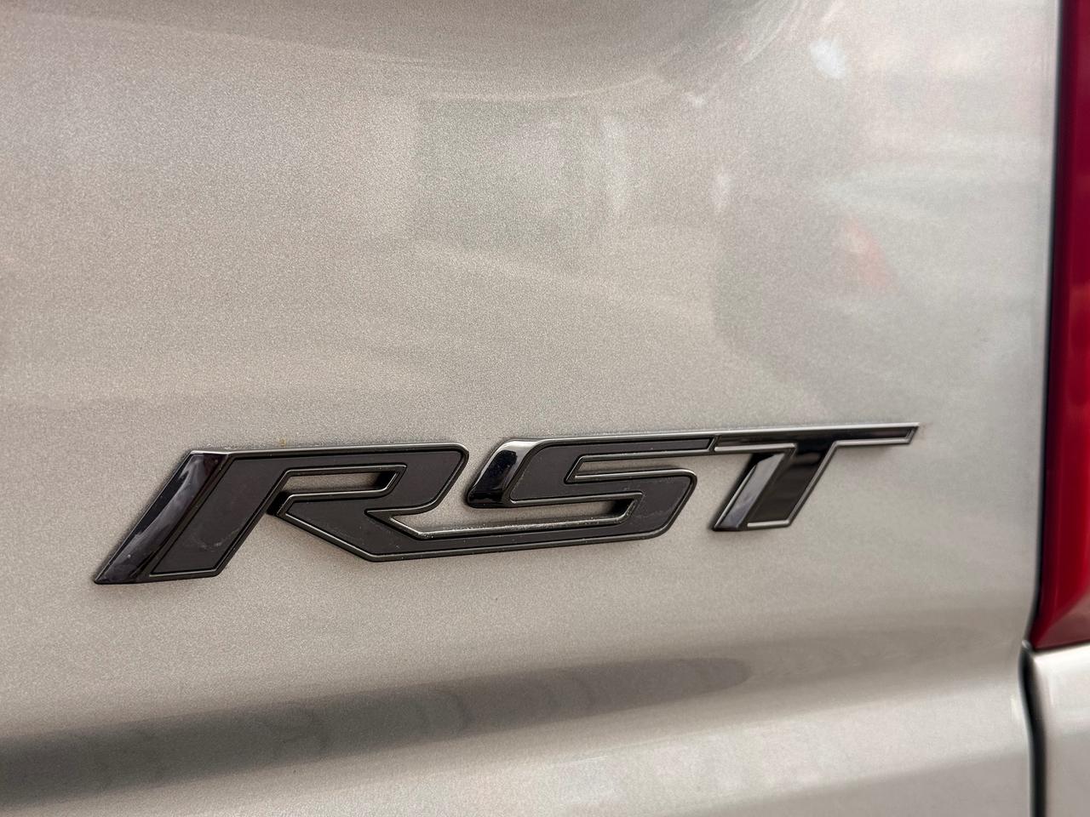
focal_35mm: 48
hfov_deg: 39.7
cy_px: 408
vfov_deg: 30.3
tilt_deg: -1.9
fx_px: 1511
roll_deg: -0.5
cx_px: 545
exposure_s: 1/669
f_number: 1.78
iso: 80
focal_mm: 6.76
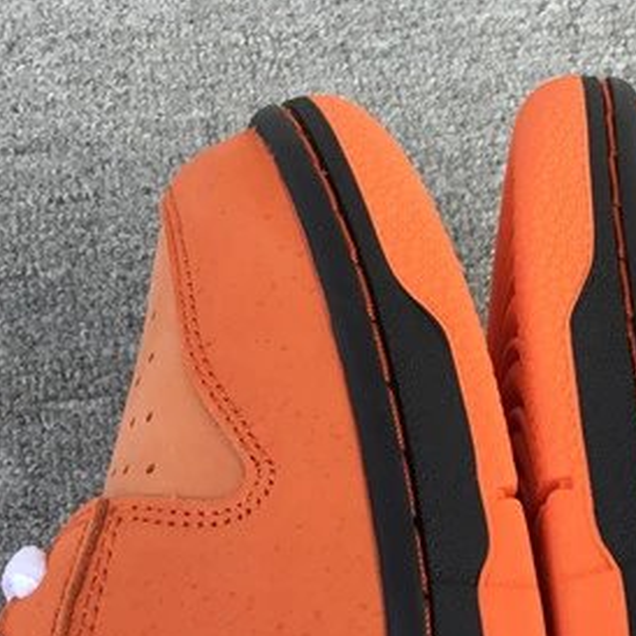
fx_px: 1871
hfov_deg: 19.2
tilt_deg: -60.1
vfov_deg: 19.0
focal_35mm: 90
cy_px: 540
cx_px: 446
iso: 25
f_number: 2.4
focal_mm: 3.3
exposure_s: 1/100
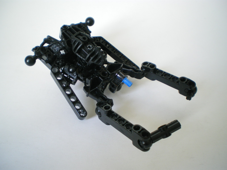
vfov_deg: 39.7
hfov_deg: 51.4
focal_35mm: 36
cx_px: 114
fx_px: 236
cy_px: 85
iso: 250
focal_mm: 6.3
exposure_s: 1/50
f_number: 3.1
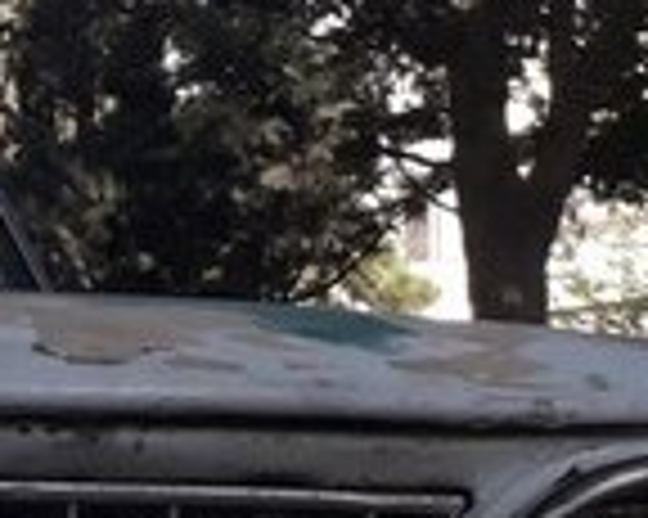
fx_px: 2319
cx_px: -644
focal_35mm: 121
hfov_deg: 13.6
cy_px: 723
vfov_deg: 12.3
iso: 40
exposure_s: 1/313
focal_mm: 3.6
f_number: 1.9
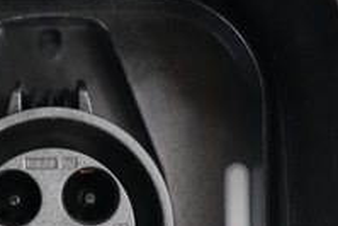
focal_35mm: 90
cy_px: 258
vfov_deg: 14.8
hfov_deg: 22.3
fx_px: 846
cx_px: 70
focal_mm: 28
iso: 12800
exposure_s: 1/30
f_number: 2.8
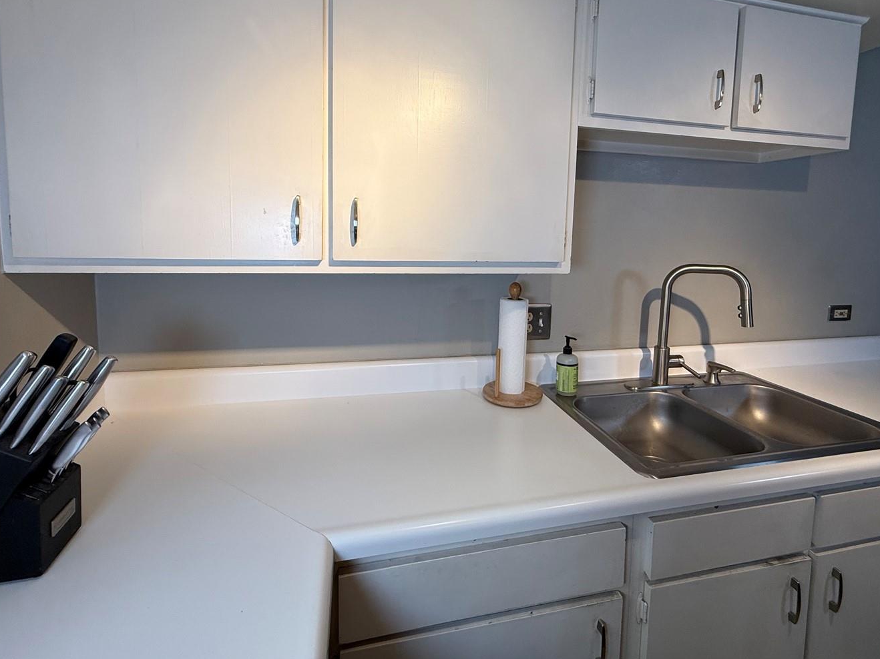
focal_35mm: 17
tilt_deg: -4.1
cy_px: 265
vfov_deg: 73.9
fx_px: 432
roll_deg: -0.9
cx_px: 461
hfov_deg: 91.0
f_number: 2.2
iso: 80
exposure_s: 1/120
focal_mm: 2.22
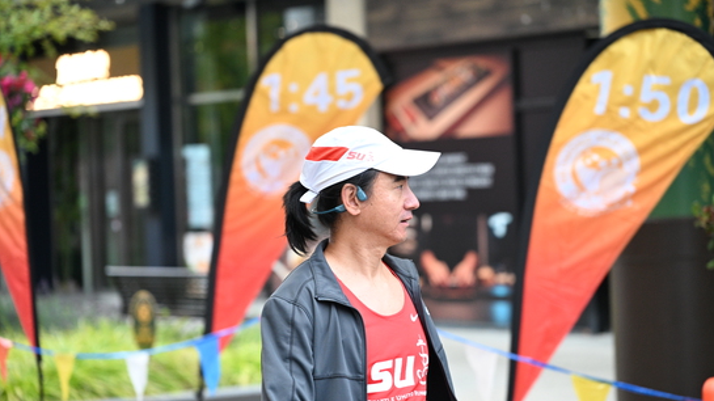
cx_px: 356
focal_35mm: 127
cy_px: 225
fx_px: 2403
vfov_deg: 9.5
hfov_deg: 16.9
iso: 2000
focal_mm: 120
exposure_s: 1/200
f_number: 4
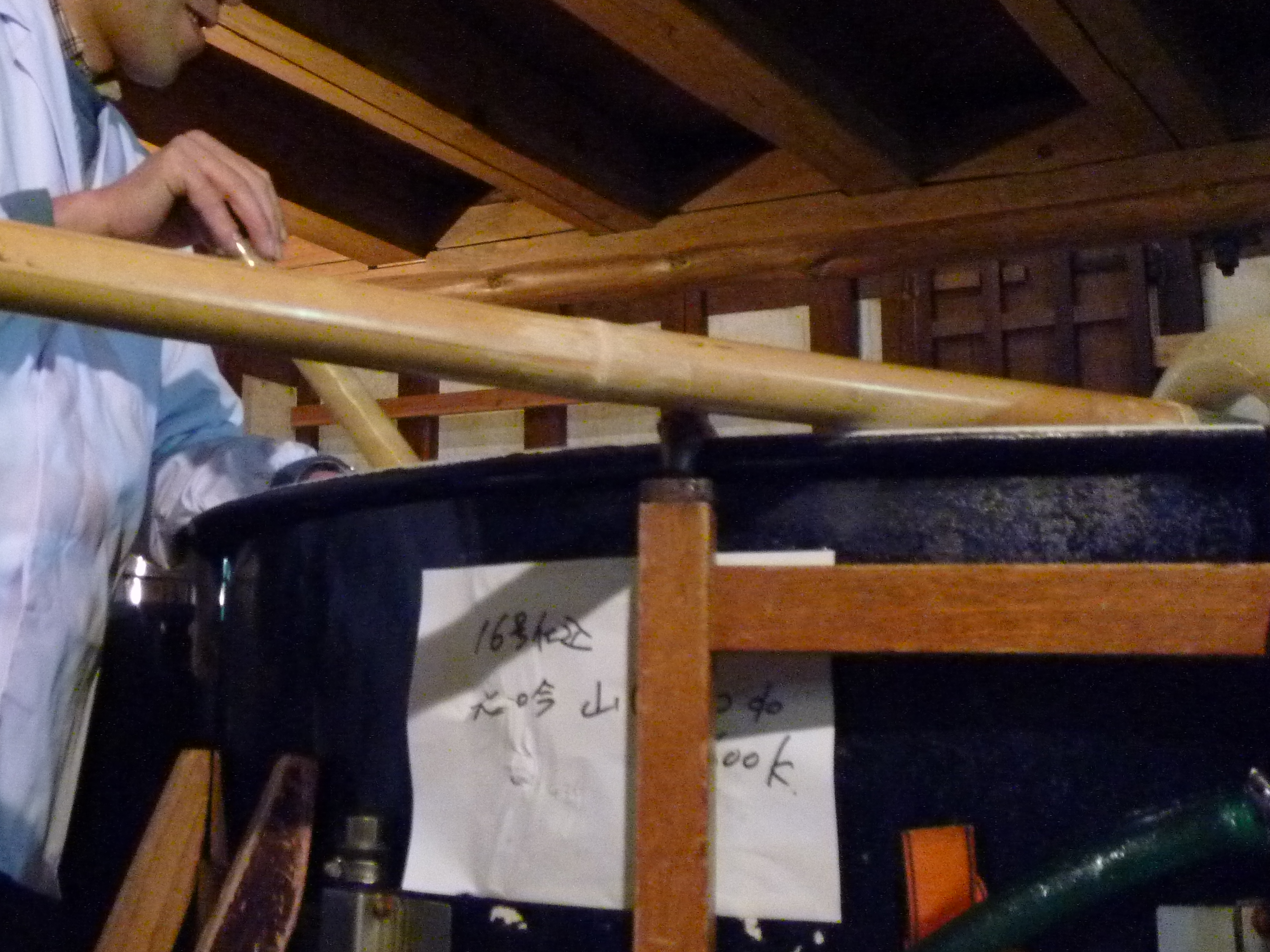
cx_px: 408
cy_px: 332
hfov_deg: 38.4
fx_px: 1798
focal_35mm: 49
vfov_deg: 29.5
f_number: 2.8
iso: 800
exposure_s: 1/8
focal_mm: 6.1
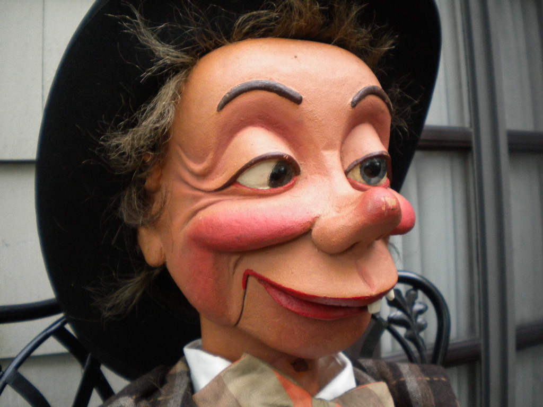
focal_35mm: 35
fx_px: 549
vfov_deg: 40.7
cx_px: 272
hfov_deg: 52.6
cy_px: 204
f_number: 3.1
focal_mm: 6.3
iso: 268
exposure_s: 1/54
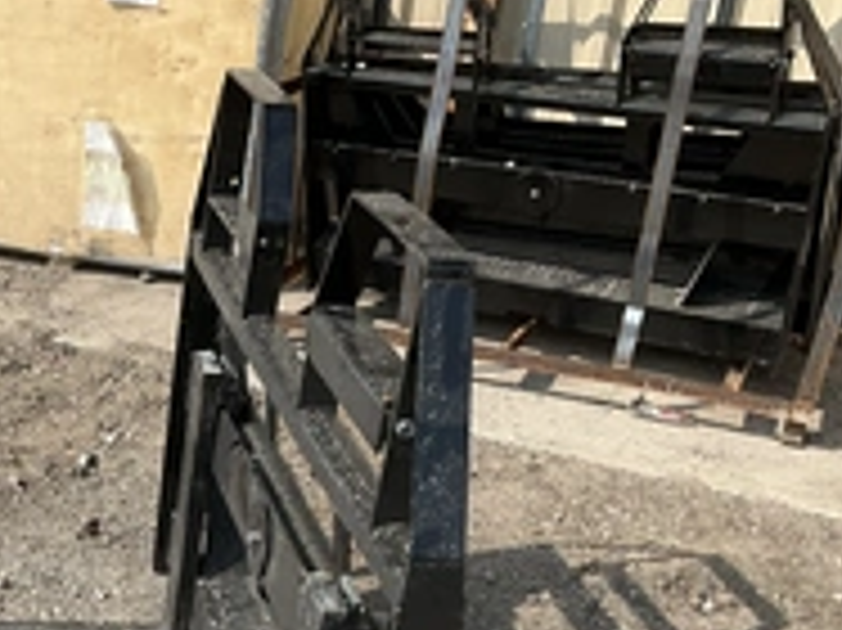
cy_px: 572
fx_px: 1507
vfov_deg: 23.0
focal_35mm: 62
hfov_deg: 28.8
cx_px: -41
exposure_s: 1/1377
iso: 25
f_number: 1.8
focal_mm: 3
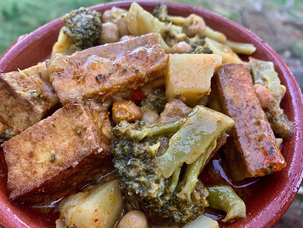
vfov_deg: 53.1
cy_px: 114
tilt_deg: -54.1
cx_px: 152
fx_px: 228
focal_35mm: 26
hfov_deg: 67.3
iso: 80
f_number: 1.8
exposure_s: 1/121
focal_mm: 4.25
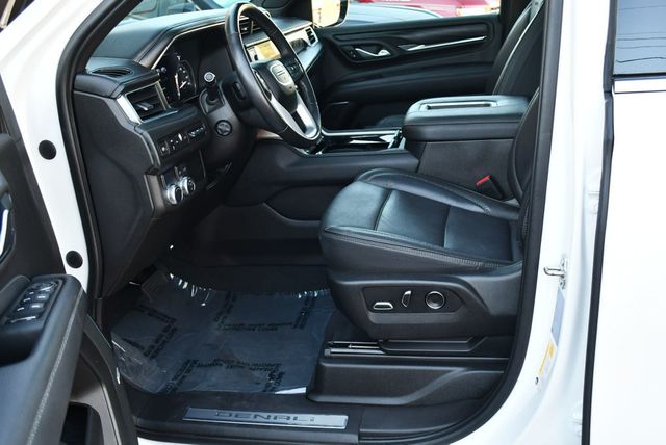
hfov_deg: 53.1
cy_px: 222
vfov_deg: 36.9
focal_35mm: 36
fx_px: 667
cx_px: 333
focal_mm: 18
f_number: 3.5
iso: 800
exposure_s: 1/250
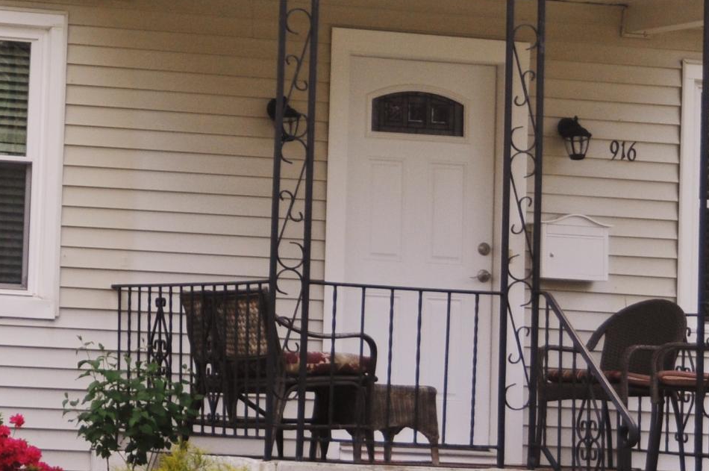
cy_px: 9
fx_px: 3541
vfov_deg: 7.6
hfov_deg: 11.3
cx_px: 29
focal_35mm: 180
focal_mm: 38
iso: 200
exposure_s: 1/800
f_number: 4.2
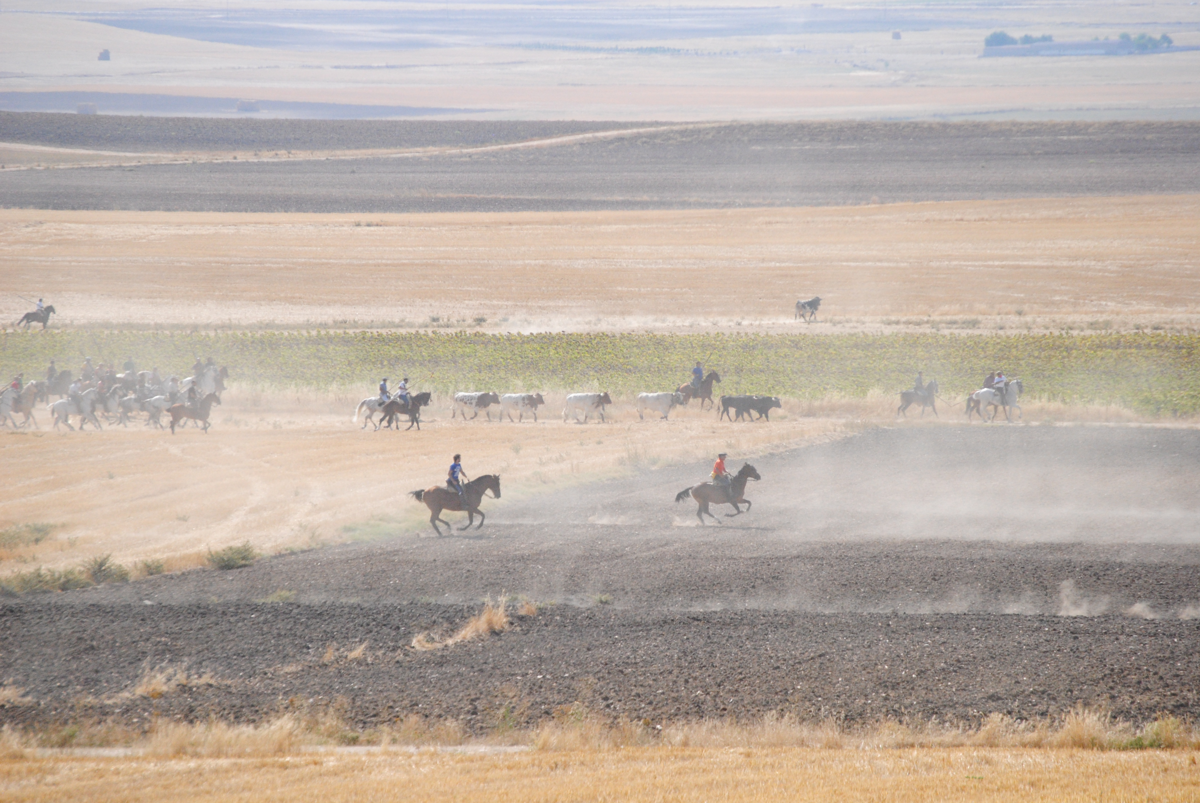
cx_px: 600
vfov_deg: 4.6
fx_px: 10012
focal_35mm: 300
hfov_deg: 6.9
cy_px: 402
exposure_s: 1/2500
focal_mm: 200
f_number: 6.3
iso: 800
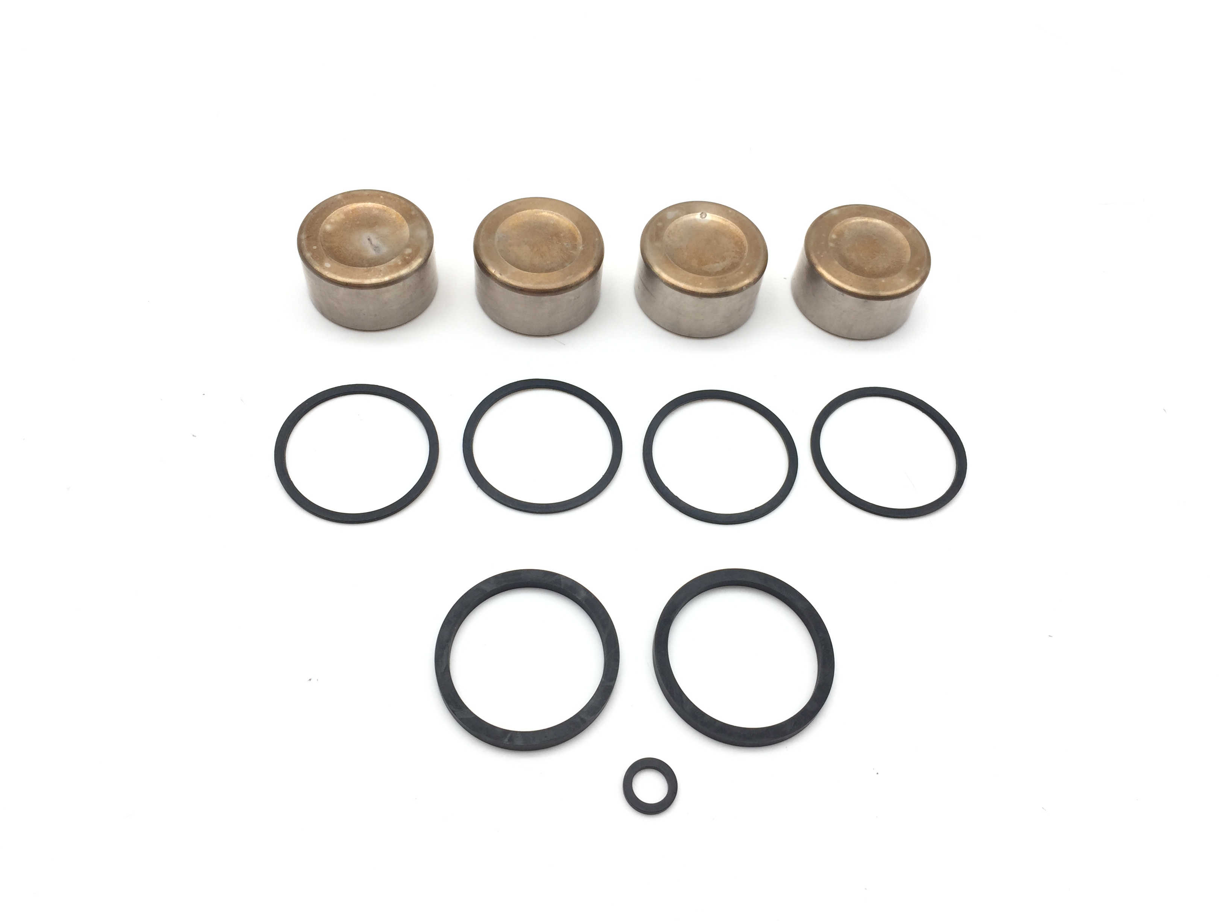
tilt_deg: -58.6
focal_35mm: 29
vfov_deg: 48.2
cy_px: 460
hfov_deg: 61.7
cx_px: 614
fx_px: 1029
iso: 32
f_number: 2.2
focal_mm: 4.15
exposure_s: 1/172
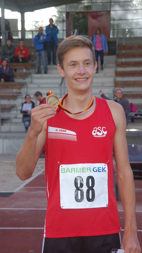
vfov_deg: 24.6
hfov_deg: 14.0
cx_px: 78
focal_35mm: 87
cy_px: 126
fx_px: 580
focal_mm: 55
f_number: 8
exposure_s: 1/200
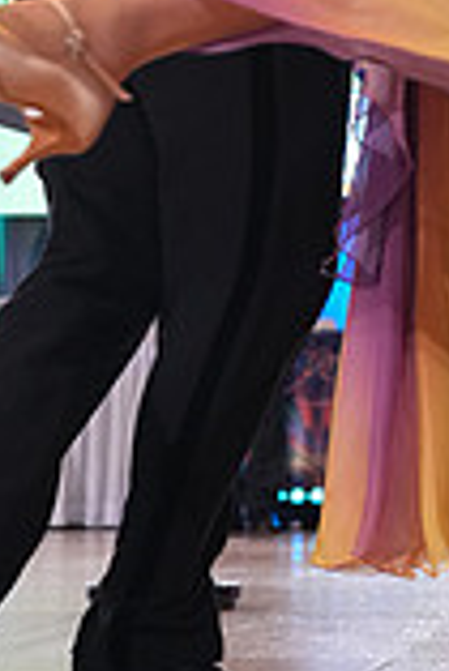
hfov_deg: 8.8
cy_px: -265
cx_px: 502
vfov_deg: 12.7
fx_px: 2893
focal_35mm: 155
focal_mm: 42
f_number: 4
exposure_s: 1/500
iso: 2500
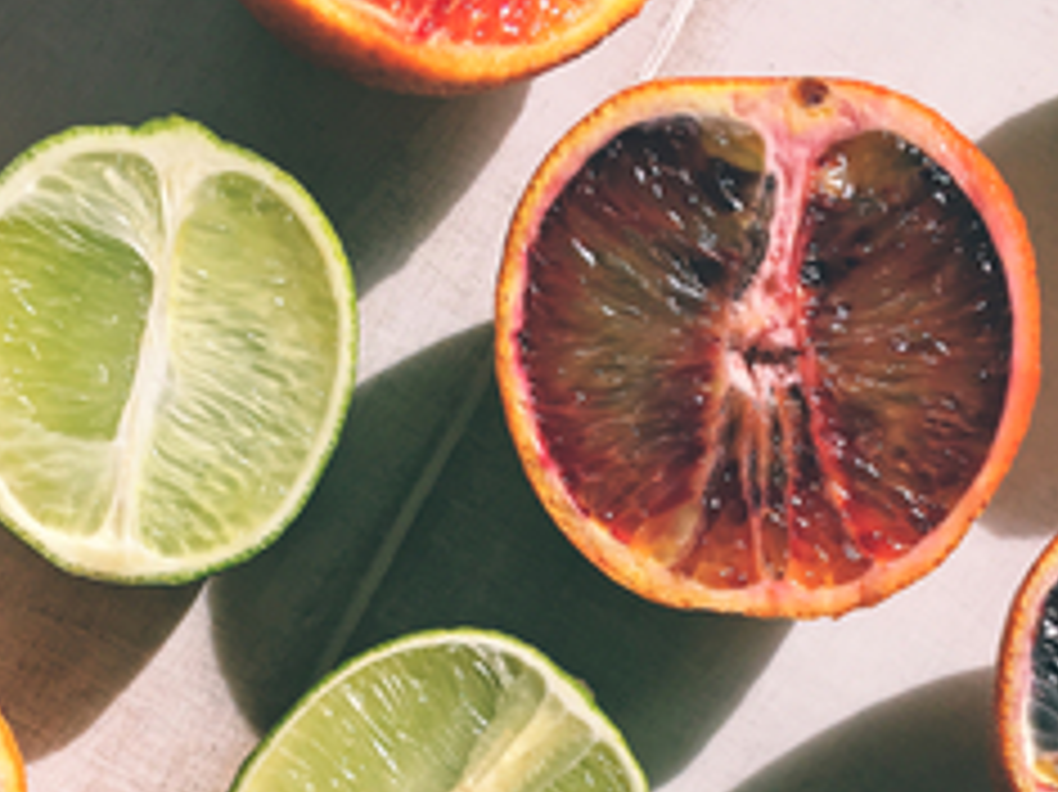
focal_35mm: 74
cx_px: 576
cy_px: 832
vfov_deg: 19.2
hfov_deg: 26.3
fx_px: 2261
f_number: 2.2
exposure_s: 1/354
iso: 25
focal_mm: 4.15
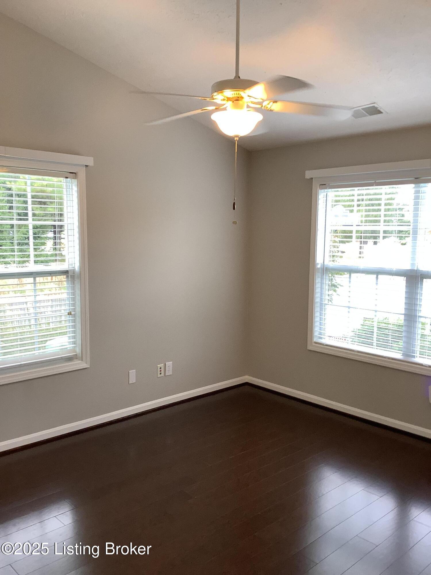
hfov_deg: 45.4
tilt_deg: -3.7
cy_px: 288
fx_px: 515
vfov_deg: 58.4
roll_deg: -0.6
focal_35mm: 31
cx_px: 216
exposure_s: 1/60
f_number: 2.4
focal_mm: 3.3
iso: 80
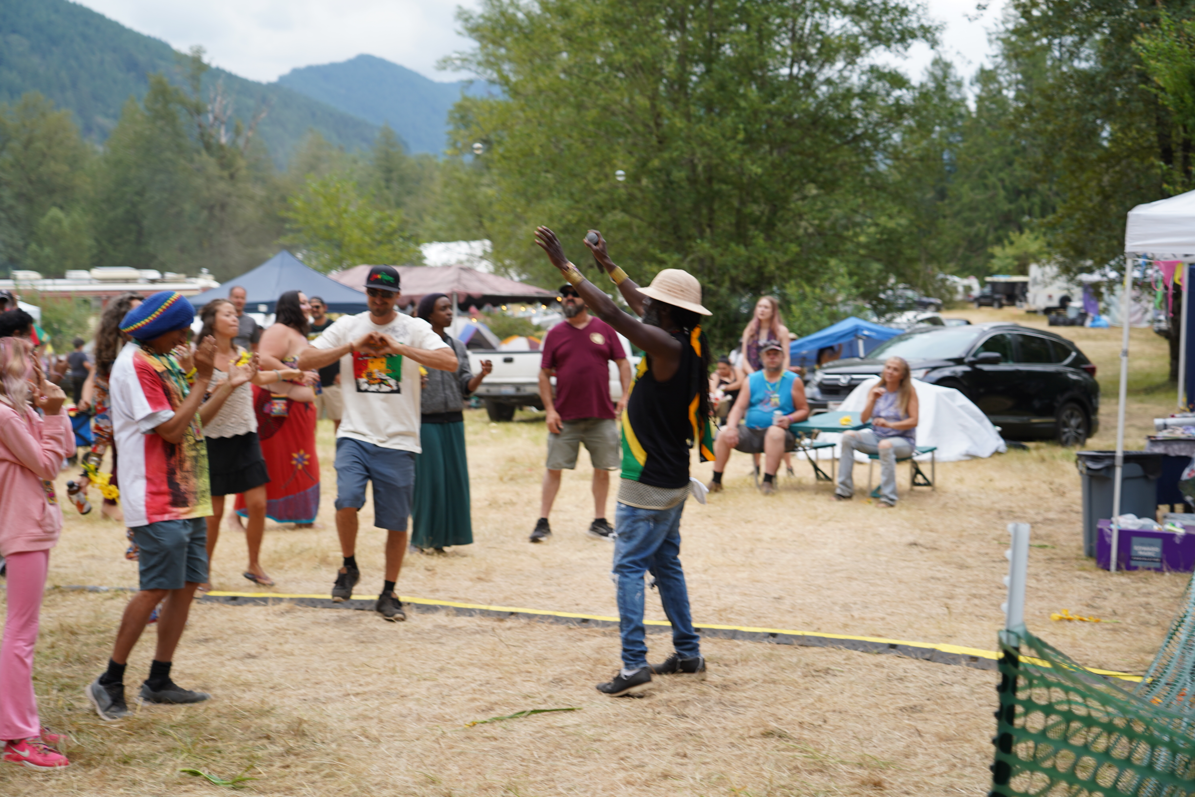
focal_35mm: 59
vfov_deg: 23.0
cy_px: 398
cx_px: 598
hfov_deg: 33.9
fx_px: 1958
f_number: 4
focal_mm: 59
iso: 160
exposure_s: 1/160
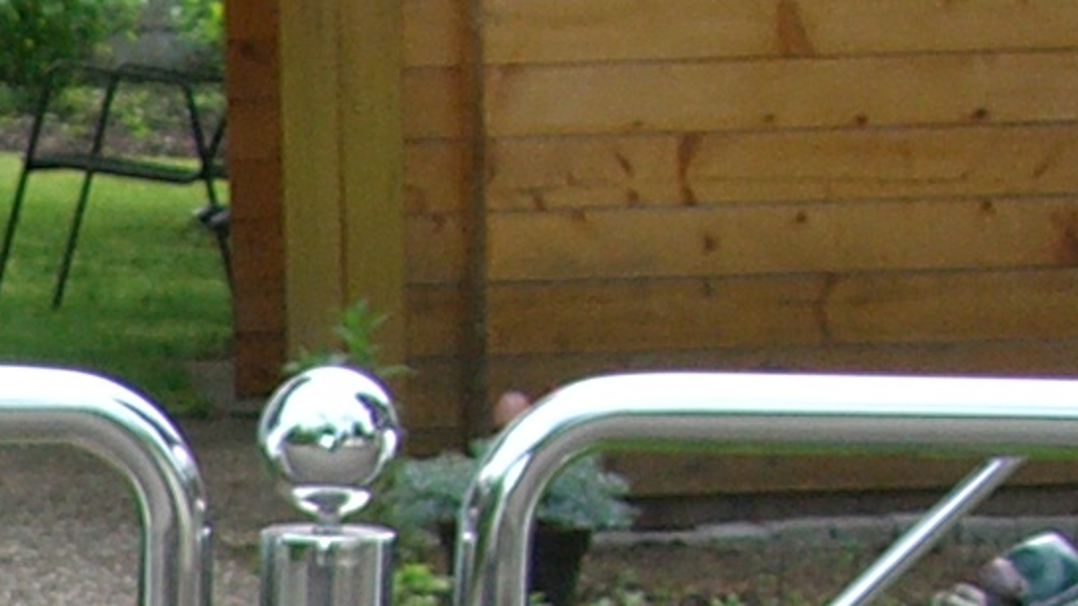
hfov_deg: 8.6
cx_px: -962
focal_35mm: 240
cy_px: 1352
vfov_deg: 4.9
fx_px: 6860
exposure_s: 1/250
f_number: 3
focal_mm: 7.6
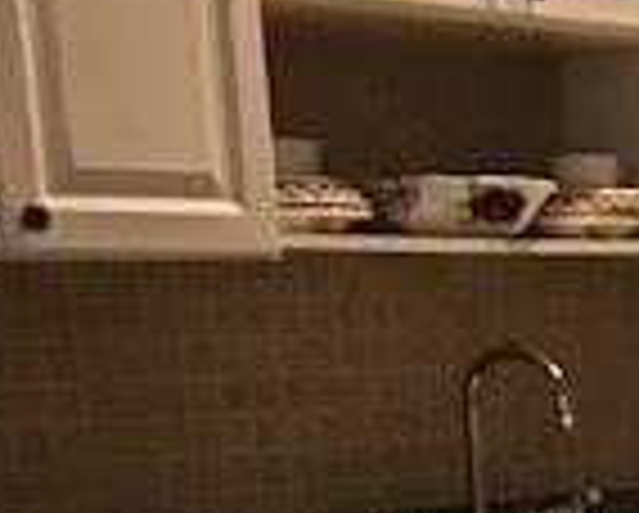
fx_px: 2329
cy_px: 940
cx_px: 1048
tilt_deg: -15.6
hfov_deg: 14.3
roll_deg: +1.6
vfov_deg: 11.6
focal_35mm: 123
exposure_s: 1/15
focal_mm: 3.99
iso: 100
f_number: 1.8
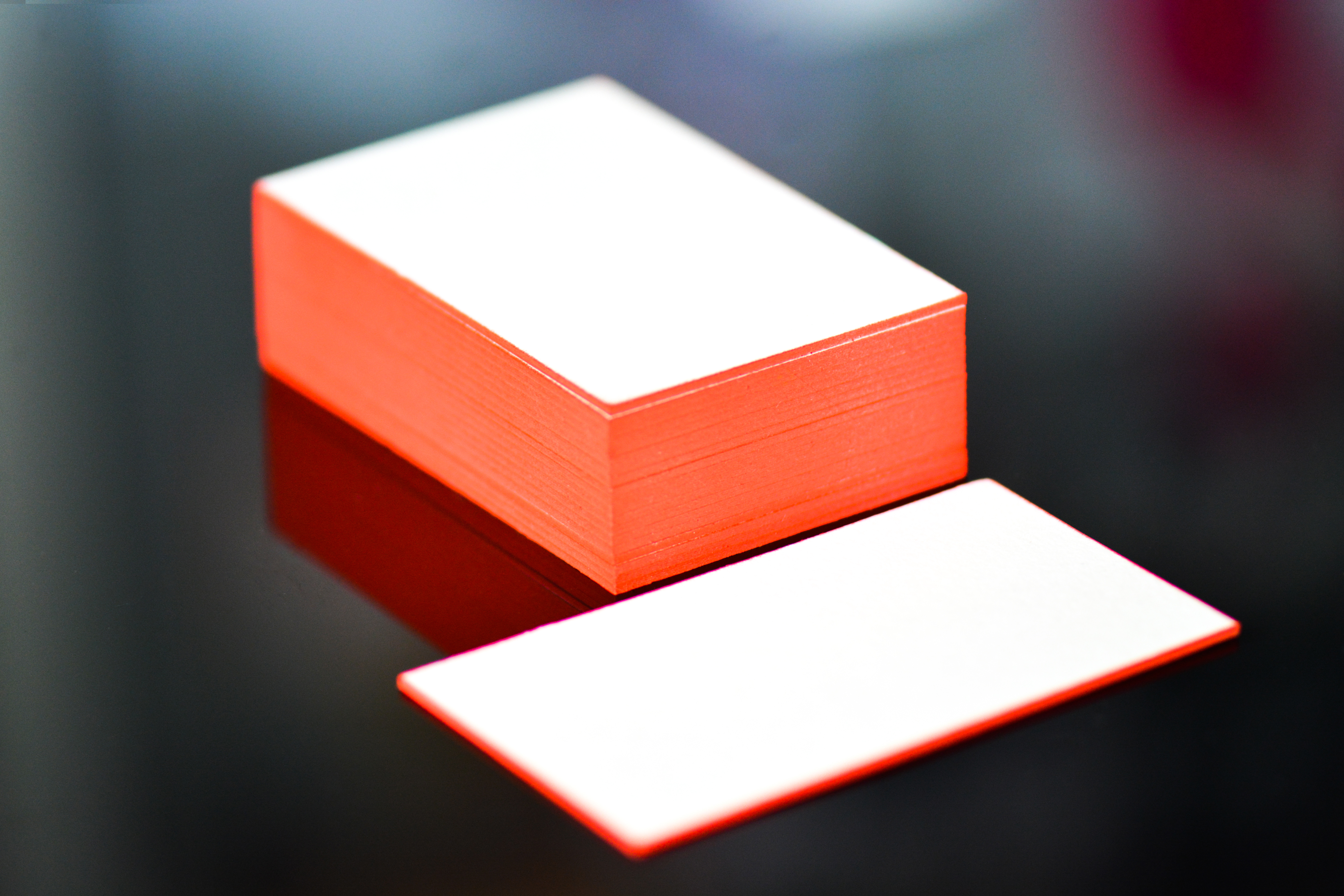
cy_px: 448
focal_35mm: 158
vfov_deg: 8.7
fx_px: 5880
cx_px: 672
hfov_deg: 13.0
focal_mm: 105
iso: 800
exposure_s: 1/50
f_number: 3.5
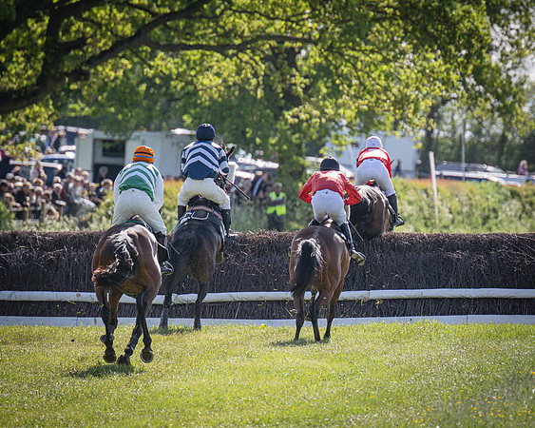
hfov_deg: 3.5
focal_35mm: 547
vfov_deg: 2.8
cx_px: 328
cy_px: 212
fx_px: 8666
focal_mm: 270
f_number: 4
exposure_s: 1/2000
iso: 400
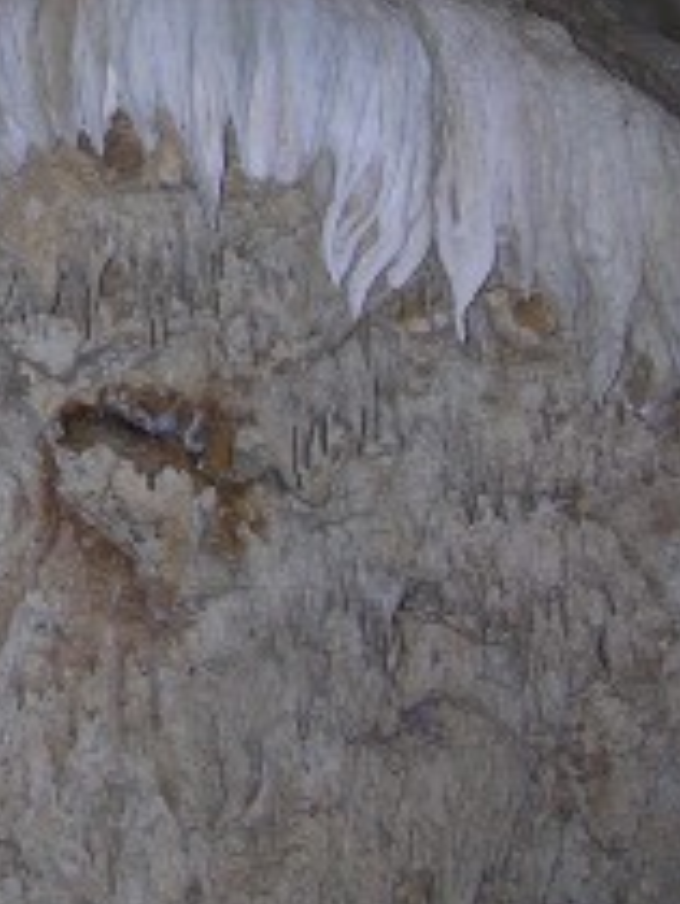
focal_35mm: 128
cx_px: -99
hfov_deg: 11.4
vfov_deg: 15.2
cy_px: 125
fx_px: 3346
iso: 100
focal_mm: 8.9
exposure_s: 1/60.1
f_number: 2.8
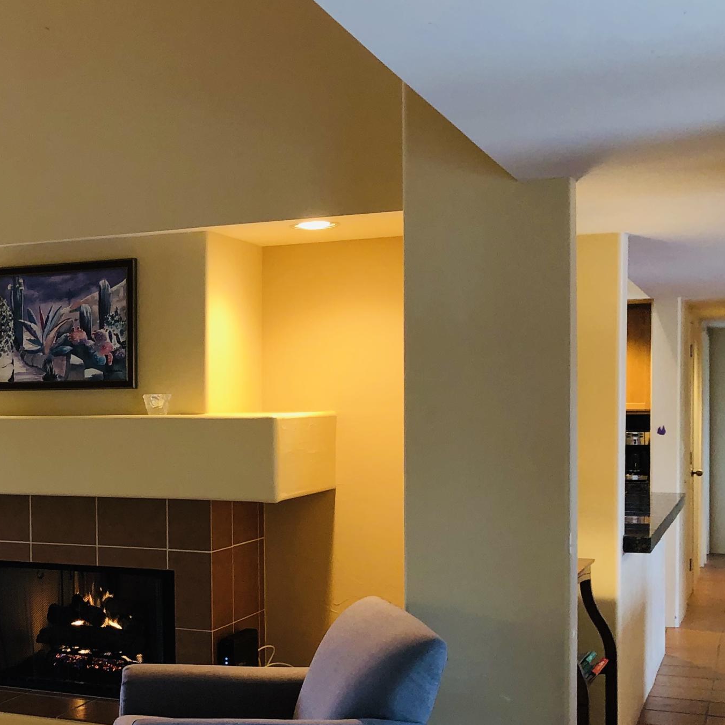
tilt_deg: -2.9
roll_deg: +0.3
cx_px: 26
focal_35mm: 55
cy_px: 448
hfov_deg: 29.4
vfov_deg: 31.0
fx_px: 1303
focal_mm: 3.99
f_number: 1.8
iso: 64
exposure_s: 1/15
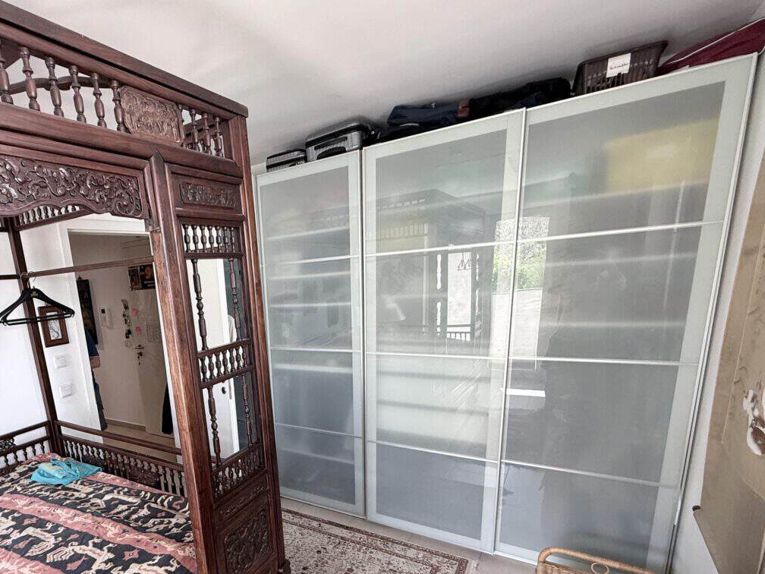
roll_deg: +5.0
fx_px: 442
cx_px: 248
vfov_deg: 64.2
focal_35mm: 20
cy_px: 386
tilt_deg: -13.6
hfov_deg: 78.8
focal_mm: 2.22
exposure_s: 1/99
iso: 200
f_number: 2.2
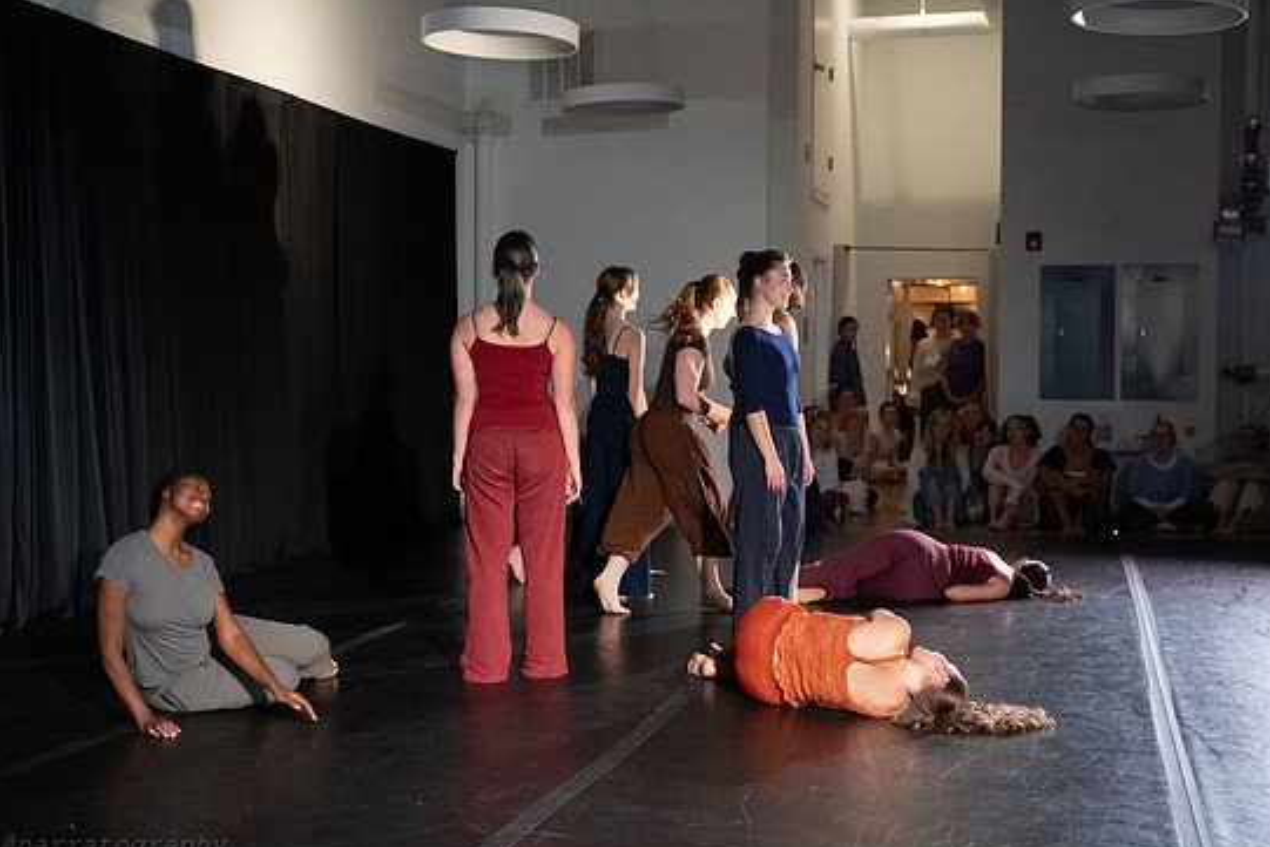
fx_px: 1764
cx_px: 665
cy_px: 423
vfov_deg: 27.0
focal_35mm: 50
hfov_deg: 39.6
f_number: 4
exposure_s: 1/320
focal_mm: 44
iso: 6400
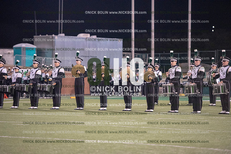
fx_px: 1091
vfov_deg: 8.1
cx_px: 116
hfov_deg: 12.1
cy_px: 77
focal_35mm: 170
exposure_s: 1/1250
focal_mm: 170
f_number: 3.2
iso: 5000
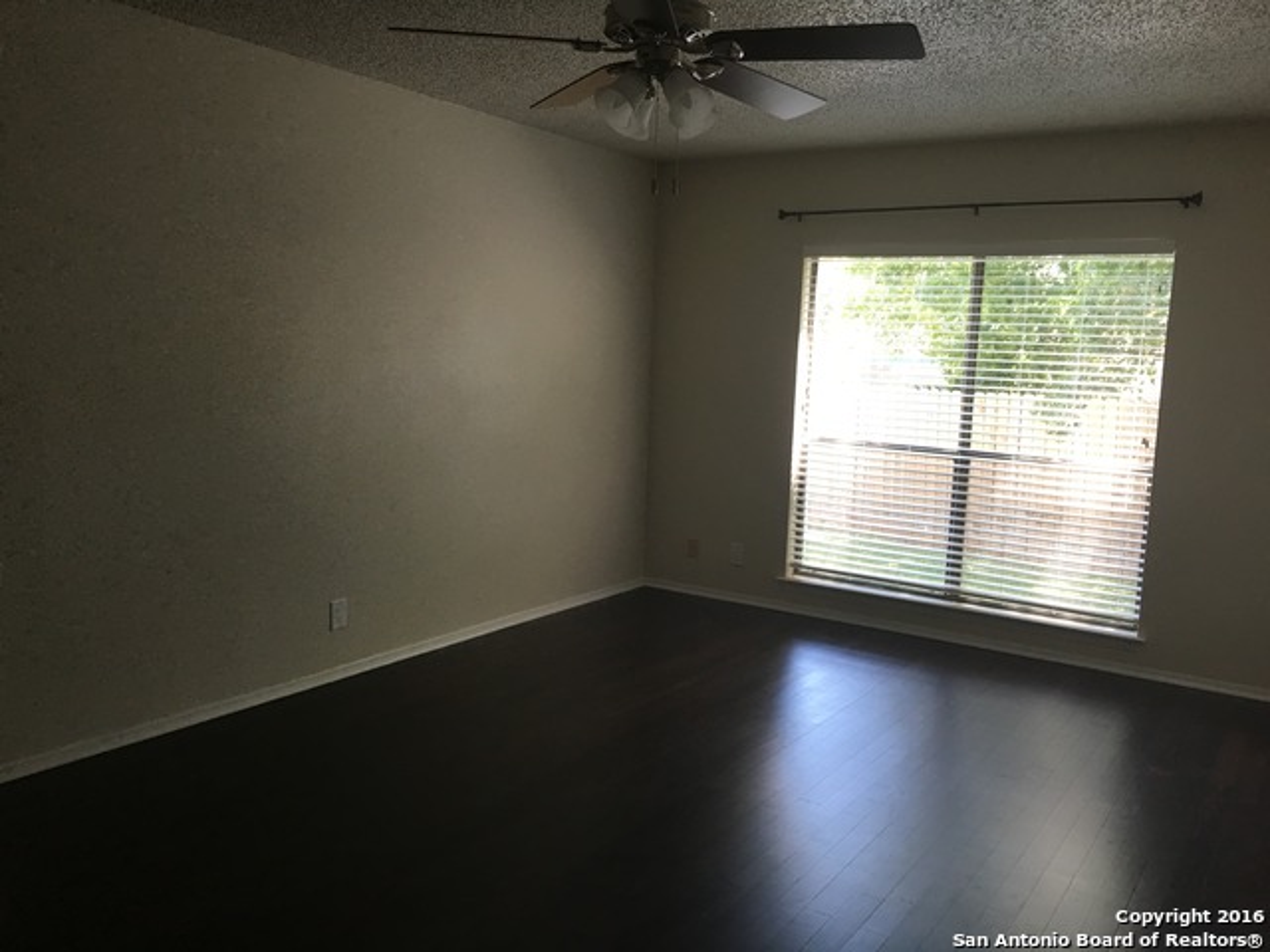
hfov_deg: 61.7
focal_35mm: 29
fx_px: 1064
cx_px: 635
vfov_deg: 48.2
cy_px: 476
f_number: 2.2
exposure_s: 1/30
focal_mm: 4.15
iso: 40
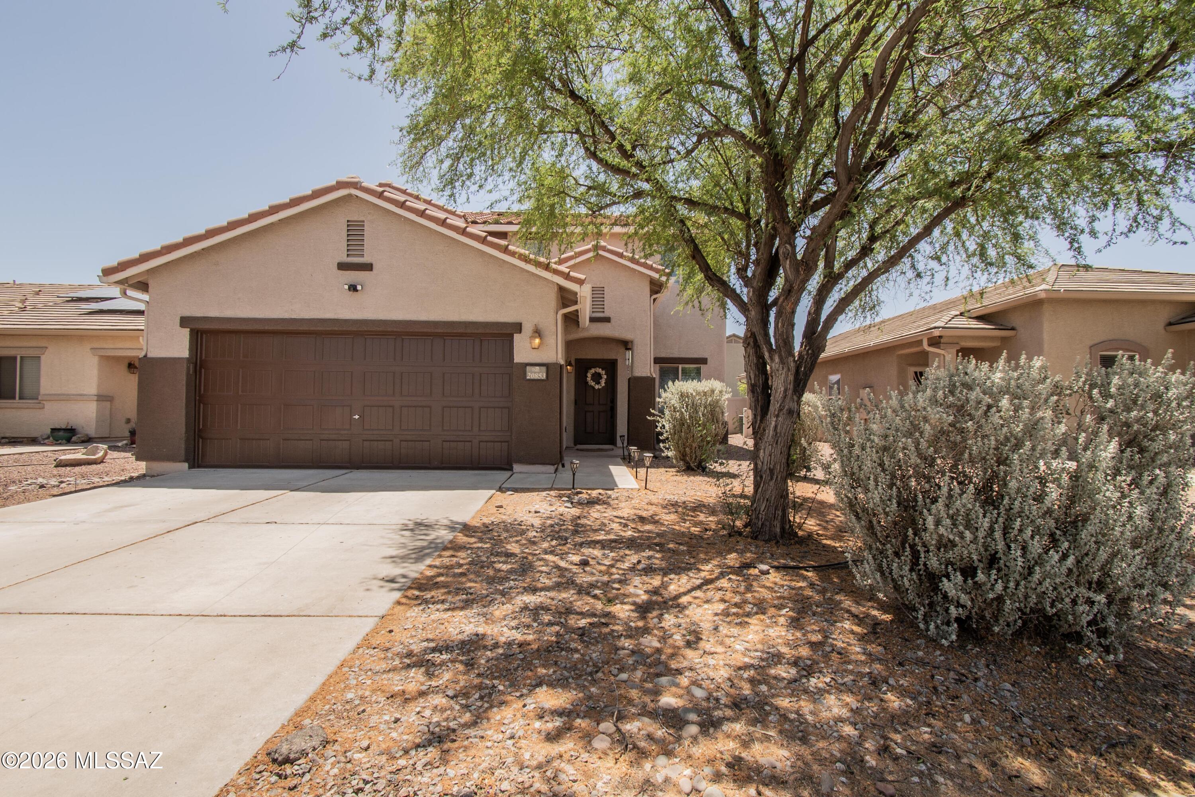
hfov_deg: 100.4
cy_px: 398
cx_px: 598
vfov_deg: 77.3
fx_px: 498
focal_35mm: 15
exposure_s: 1/160
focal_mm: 10
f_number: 11
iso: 200
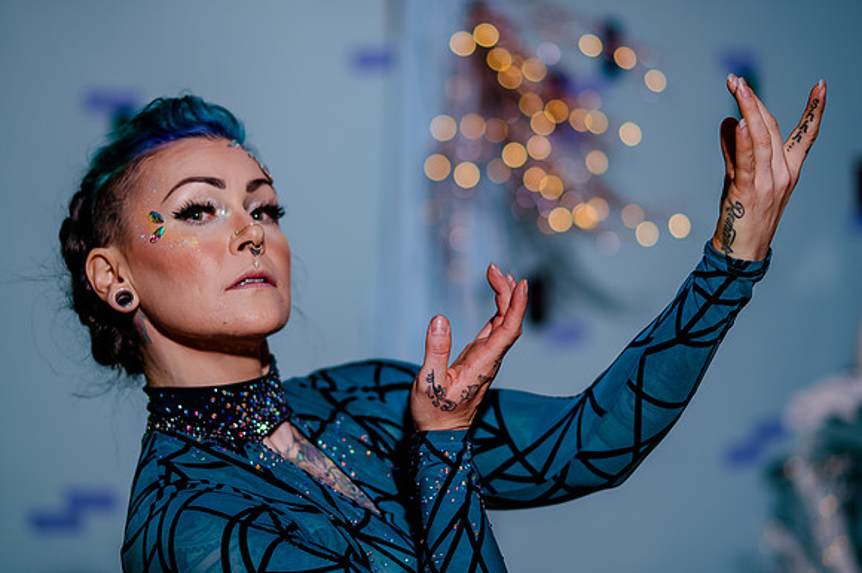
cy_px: 290
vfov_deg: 10.3
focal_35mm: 133
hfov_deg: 15.4
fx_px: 3185
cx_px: 411
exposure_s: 1/200
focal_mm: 105
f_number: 2
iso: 200
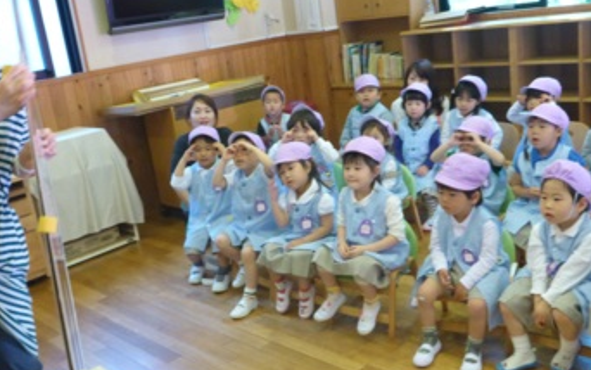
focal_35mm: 39
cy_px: 202
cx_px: 290
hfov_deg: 50.4
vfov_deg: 32.8
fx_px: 628
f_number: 3.9
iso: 800
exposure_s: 1/30
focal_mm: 6.4
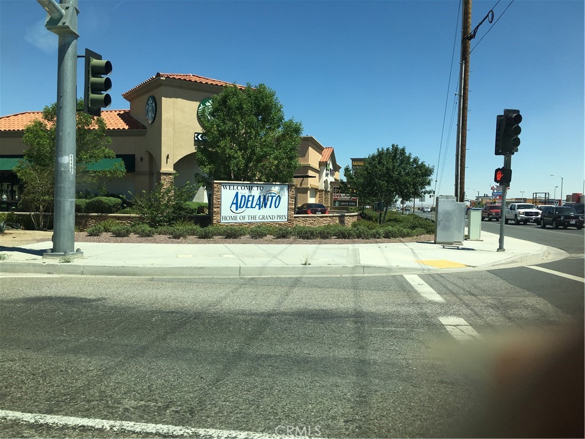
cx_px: 292
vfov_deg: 48.2
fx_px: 490
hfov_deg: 61.7
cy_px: 220
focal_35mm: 29
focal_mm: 4.15
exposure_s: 1/1637
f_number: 2.2
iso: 25
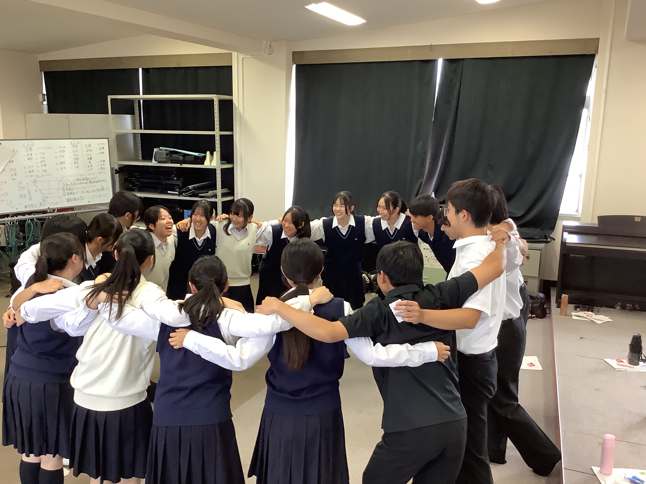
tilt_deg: -12.7
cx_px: 308
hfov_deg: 53.9
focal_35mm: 34
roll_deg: +0.1
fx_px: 635
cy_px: 260
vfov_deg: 41.8
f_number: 2.4
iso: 160
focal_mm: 3.3
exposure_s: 1/50
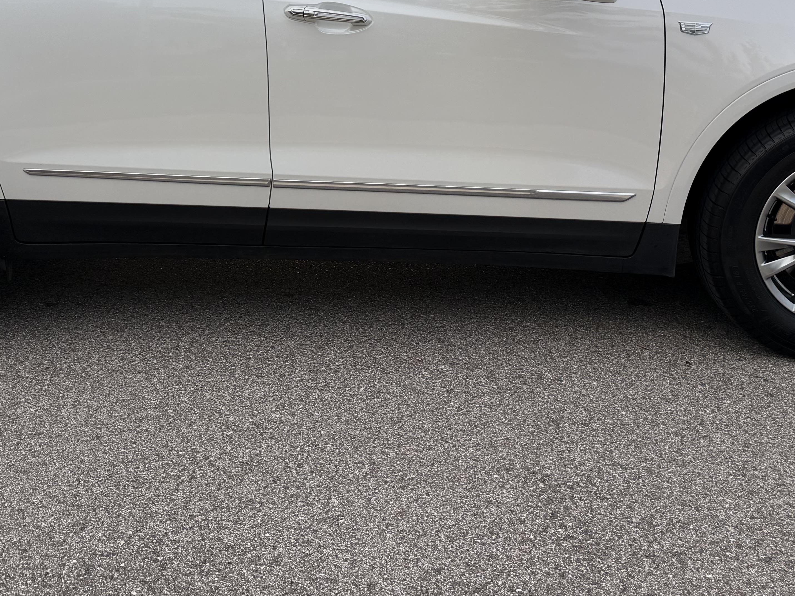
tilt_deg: -9.3
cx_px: 345
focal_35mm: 48
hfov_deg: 39.6
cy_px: 72
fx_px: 1102
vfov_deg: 29.2
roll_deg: +1.3
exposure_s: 1/467
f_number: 1.78
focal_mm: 6.76
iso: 100
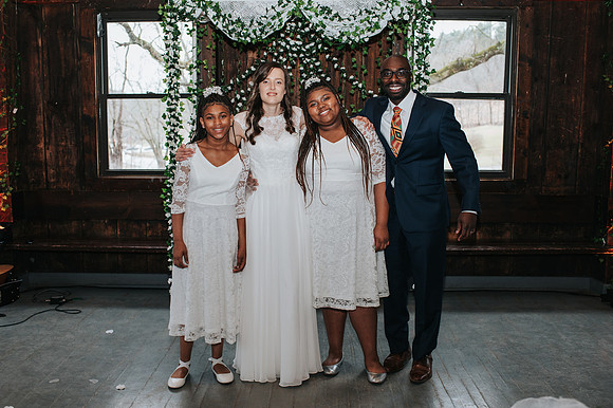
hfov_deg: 51.8
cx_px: 295
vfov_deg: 35.8
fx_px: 631
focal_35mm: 37
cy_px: 204
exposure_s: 1/200
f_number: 3.2
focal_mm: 35
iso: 1000
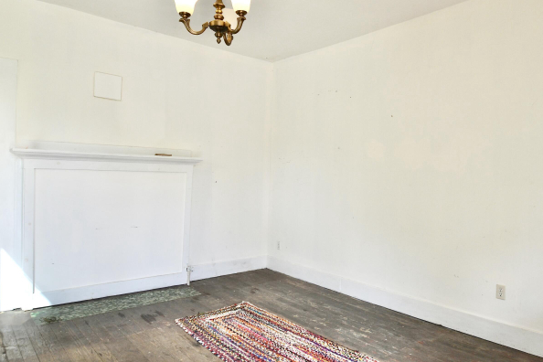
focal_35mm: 25
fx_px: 371
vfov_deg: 52.0
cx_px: 324
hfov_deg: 71.6
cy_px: 181
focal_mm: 13
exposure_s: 1/125
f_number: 5.6
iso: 400
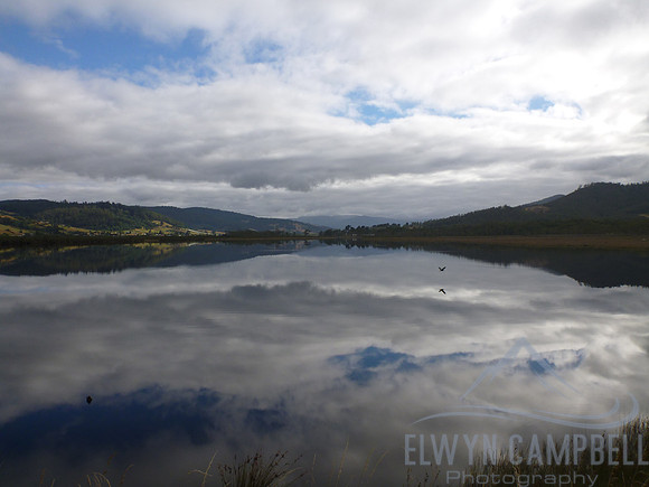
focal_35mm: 28
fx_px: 525
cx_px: 324
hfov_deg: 63.4
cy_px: 244
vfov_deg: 49.7
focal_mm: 4.9
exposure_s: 1/160
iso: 100
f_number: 10
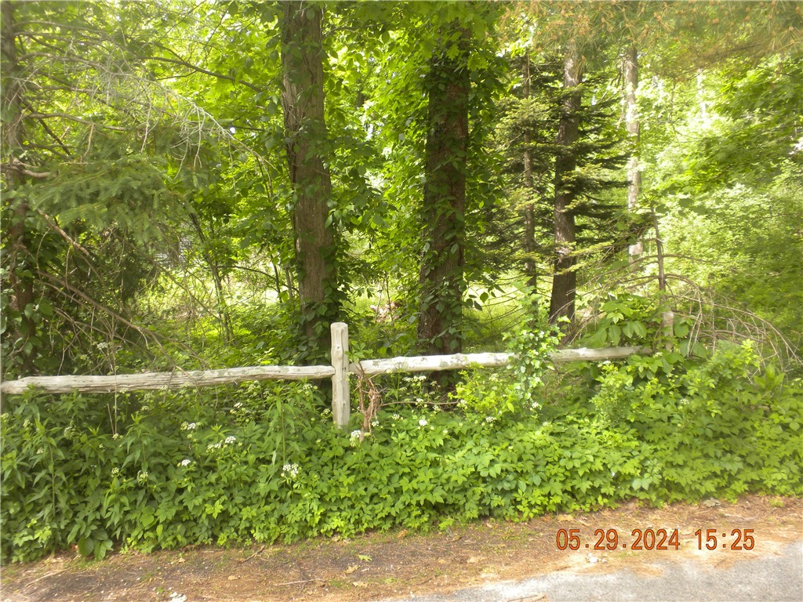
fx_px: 858
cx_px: 402
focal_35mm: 37
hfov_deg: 50.1
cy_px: 301
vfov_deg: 38.7
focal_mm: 6.6
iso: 64
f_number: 3.5
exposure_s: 1/61
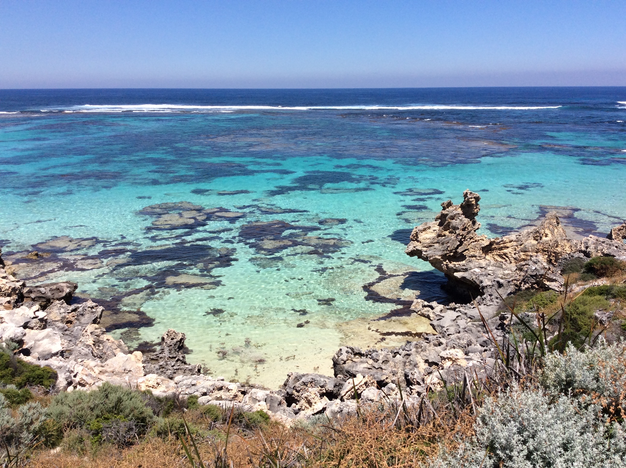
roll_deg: +1.2
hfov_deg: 56.9
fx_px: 578
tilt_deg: -16.4
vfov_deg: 44.1
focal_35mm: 32
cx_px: 313
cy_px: 234
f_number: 2.4
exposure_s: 1/1908
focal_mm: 3.3
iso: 32
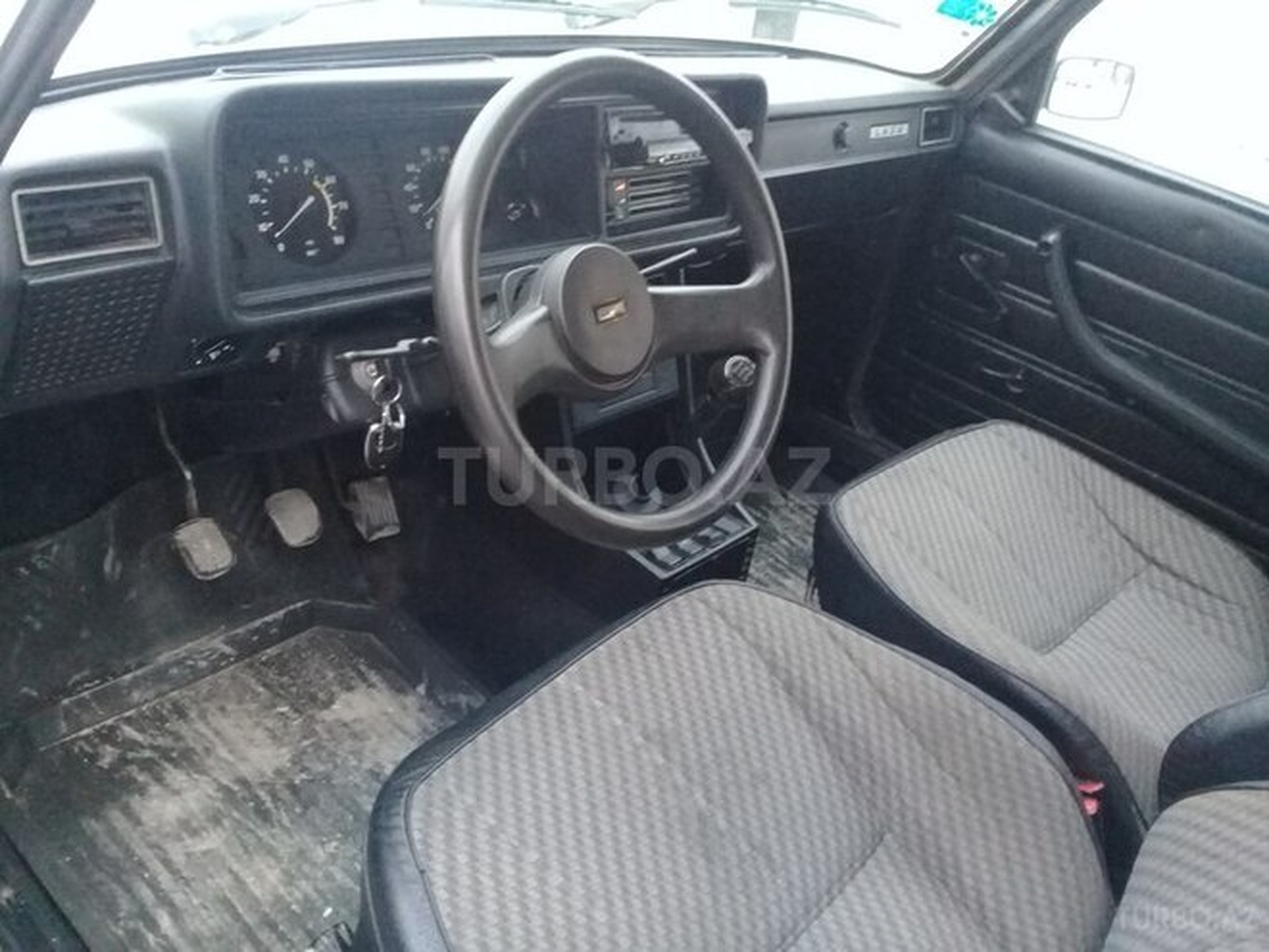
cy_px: 476
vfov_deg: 45.4
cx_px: 634
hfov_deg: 58.4
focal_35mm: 31
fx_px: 1136
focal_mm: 3.3
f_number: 2.2
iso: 500
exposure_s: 1/17
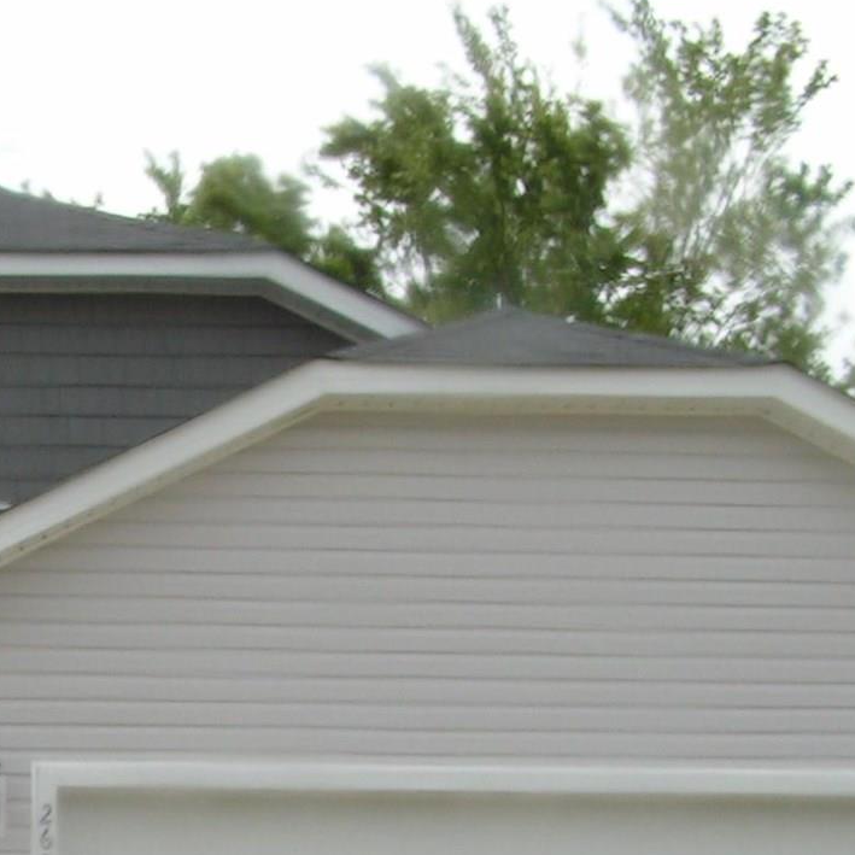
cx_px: 11
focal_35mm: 97
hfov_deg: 17.5
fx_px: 2711
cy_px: 851
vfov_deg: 17.5
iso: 50
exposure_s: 1/320
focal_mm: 6.3
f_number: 5.6
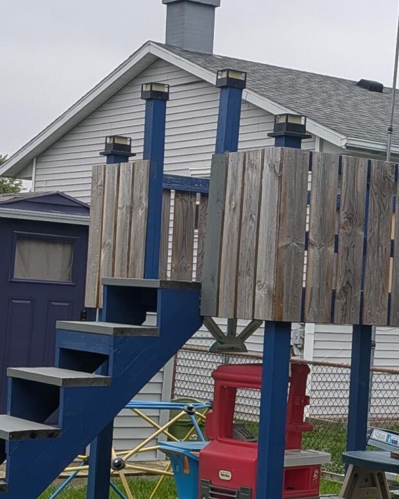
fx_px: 1328
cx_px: 469
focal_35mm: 90
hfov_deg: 16.4
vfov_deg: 21.3
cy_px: 252
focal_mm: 4.53
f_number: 1.7
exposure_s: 1/600
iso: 29
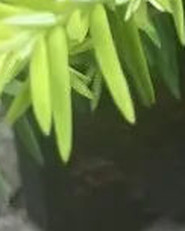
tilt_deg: -25.4
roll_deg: -1.0
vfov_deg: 9.7
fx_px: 1229
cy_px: -284
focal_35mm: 180
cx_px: 255
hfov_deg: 8.5
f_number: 1.6
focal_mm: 4.2
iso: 64
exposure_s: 1/121
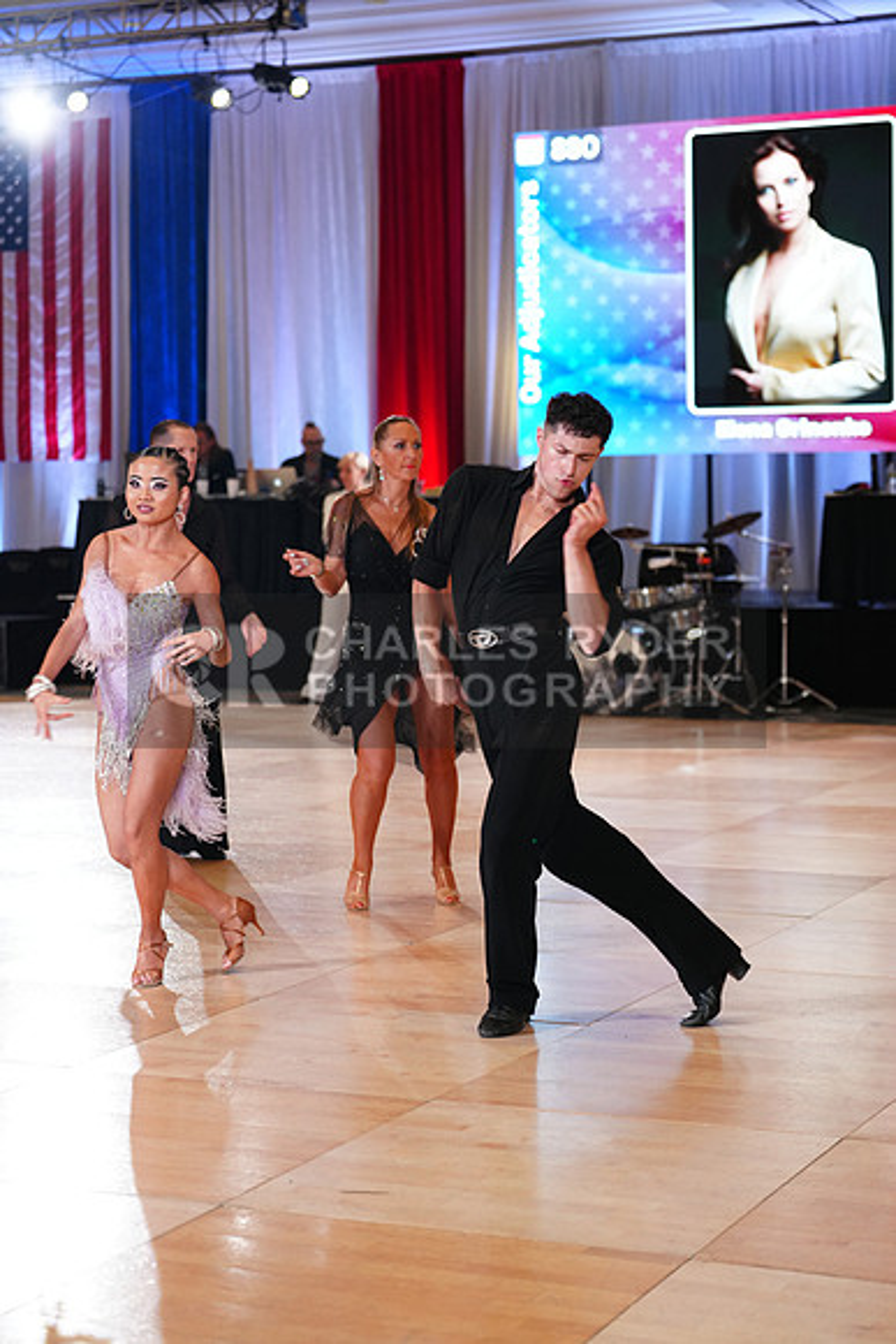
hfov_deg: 19.5
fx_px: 2612
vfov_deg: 28.8
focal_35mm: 70
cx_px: 448
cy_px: 672
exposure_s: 1/400
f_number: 2.8
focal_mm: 70
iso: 1600
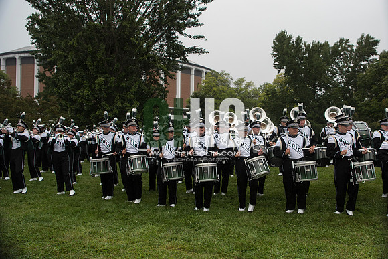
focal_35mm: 30
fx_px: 327
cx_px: 235
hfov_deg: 60.7
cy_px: 135
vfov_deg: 43.2
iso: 640
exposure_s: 1/1600
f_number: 3.5
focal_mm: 24
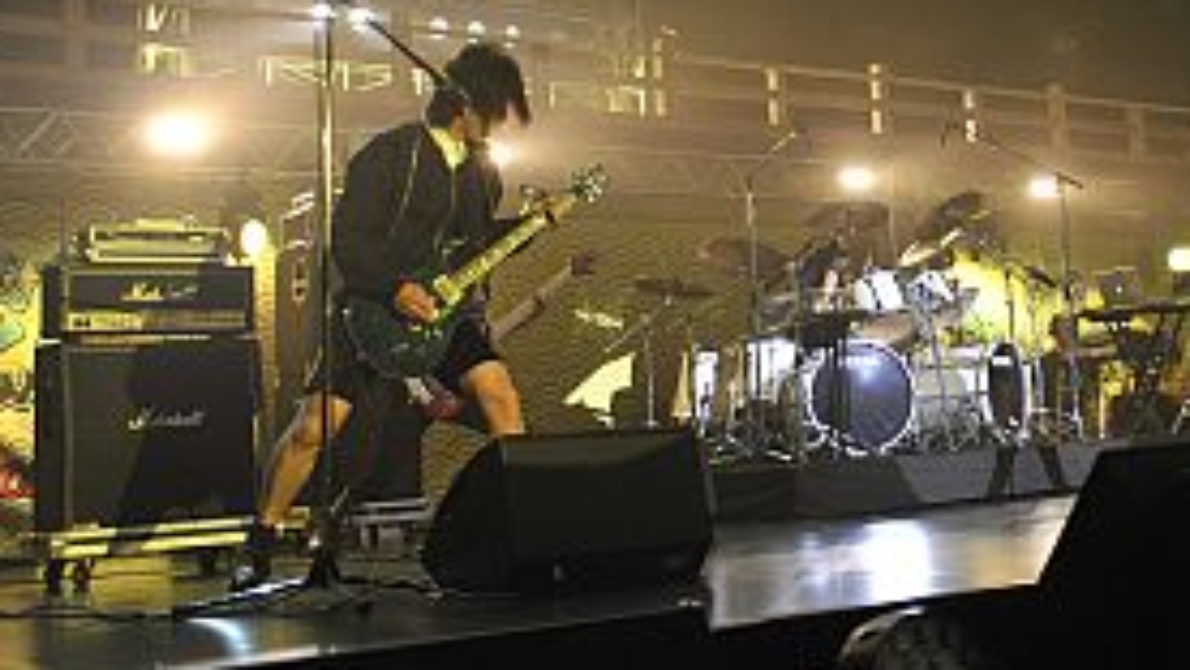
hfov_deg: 33.1
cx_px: 1070
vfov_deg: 19.8
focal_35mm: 60
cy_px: 105
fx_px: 1894
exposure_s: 1/350
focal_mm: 31
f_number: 4
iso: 1600
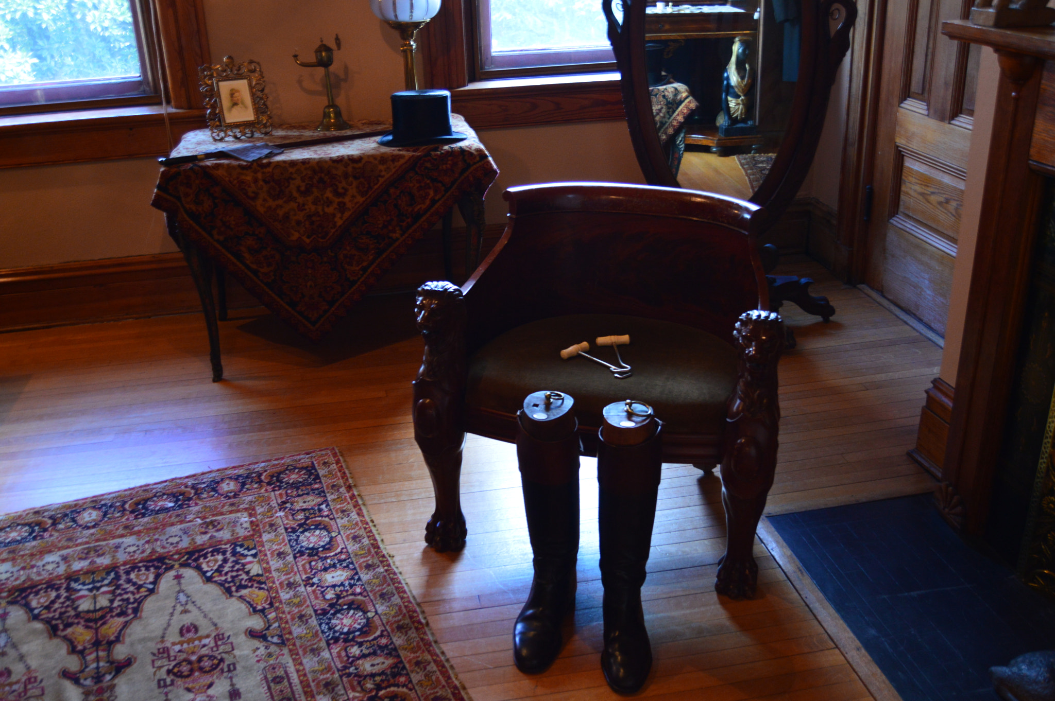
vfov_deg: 38.3
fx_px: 1010
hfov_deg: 55.1
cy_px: 350
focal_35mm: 34
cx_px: 528
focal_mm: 23
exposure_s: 1/8
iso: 800
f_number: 3.8
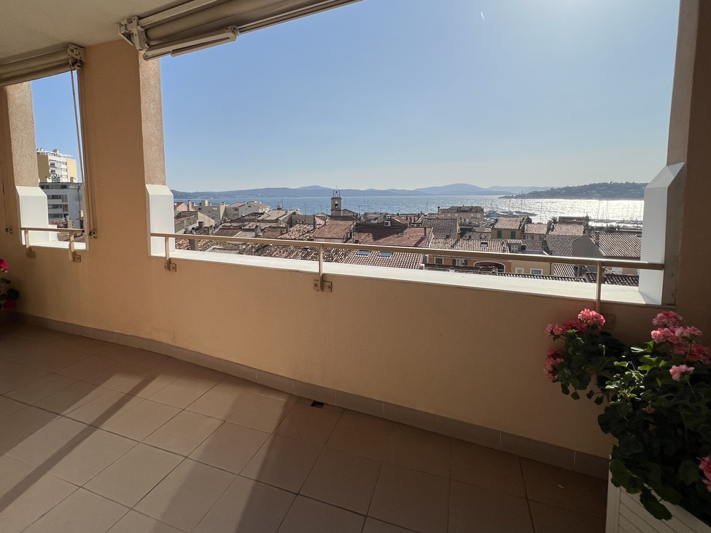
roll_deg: +0.5
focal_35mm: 16
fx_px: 329
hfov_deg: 94.4
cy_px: 226
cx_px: 331
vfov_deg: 77.6
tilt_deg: -4.2
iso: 32
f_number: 1.8
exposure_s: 1/4587
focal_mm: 1.57
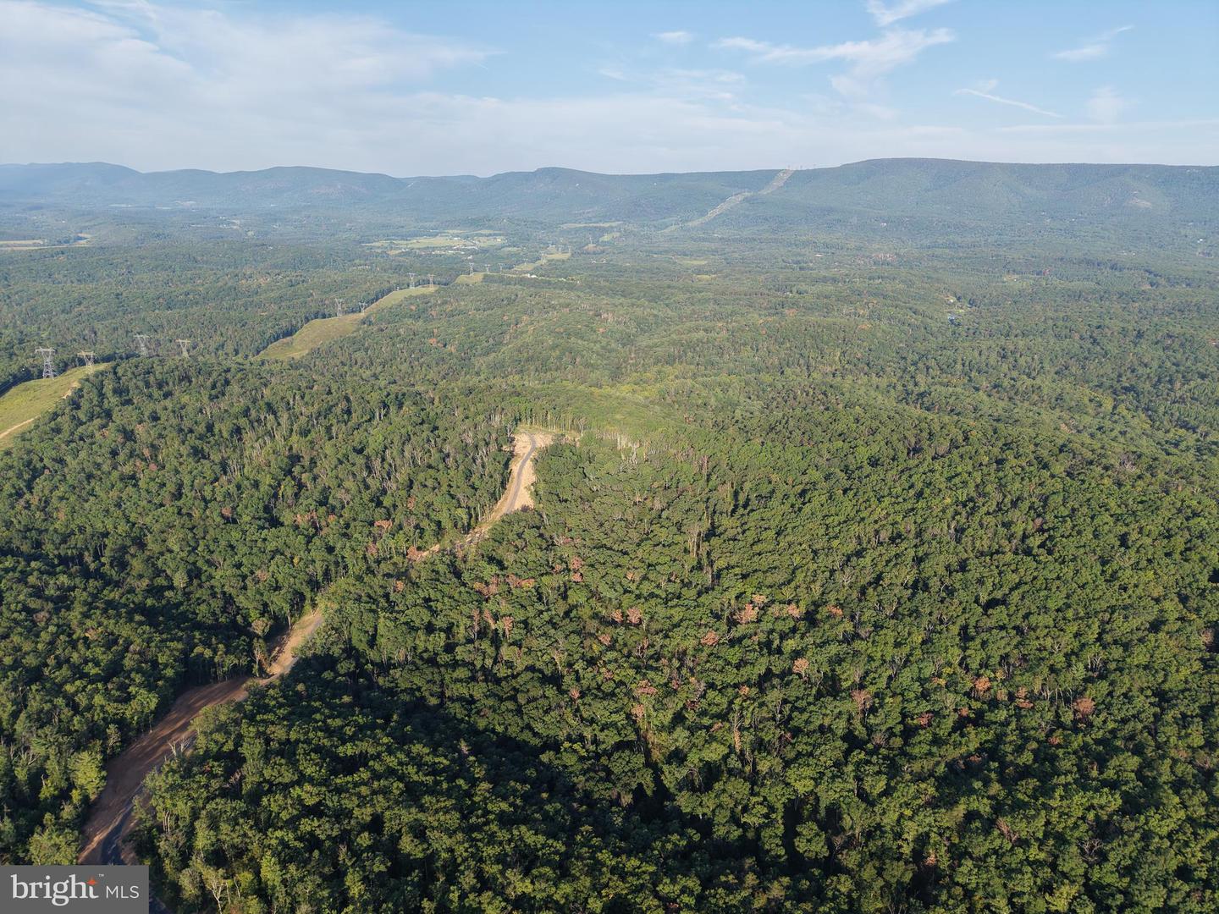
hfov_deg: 71.6
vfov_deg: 56.8
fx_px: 845
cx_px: 610
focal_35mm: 24
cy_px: 457
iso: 350
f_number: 1.8
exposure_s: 1/4000
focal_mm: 8.67
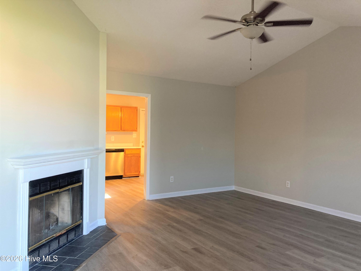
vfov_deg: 49.7
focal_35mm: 28
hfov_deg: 63.4
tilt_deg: -0.5
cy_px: 136
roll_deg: -1.8
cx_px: 180
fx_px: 292
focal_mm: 3.99
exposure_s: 1/60
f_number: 1.8
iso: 125
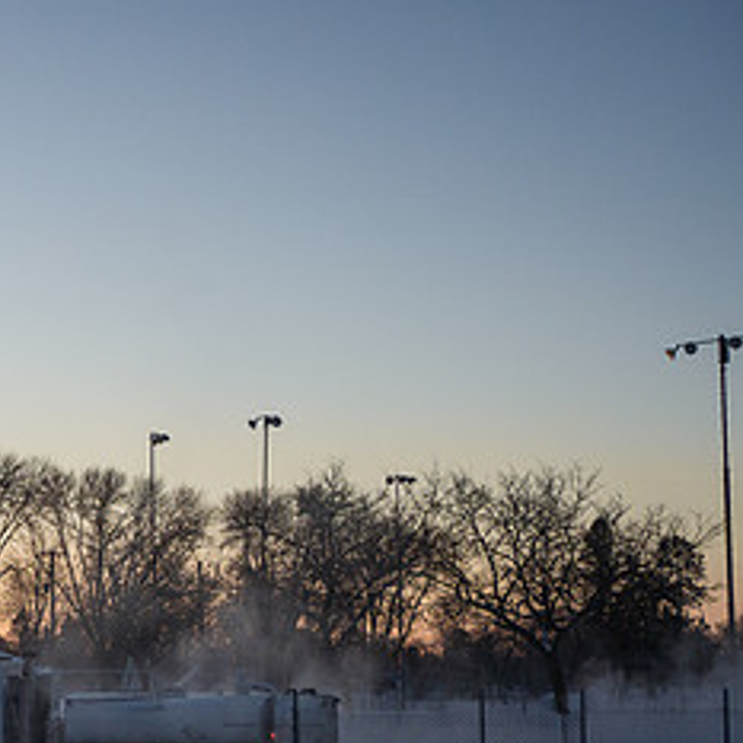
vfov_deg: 21.8
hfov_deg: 20.9
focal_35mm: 79
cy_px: 502
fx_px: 1918
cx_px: -57
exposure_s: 1/2500
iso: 1250
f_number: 5.6
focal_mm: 35
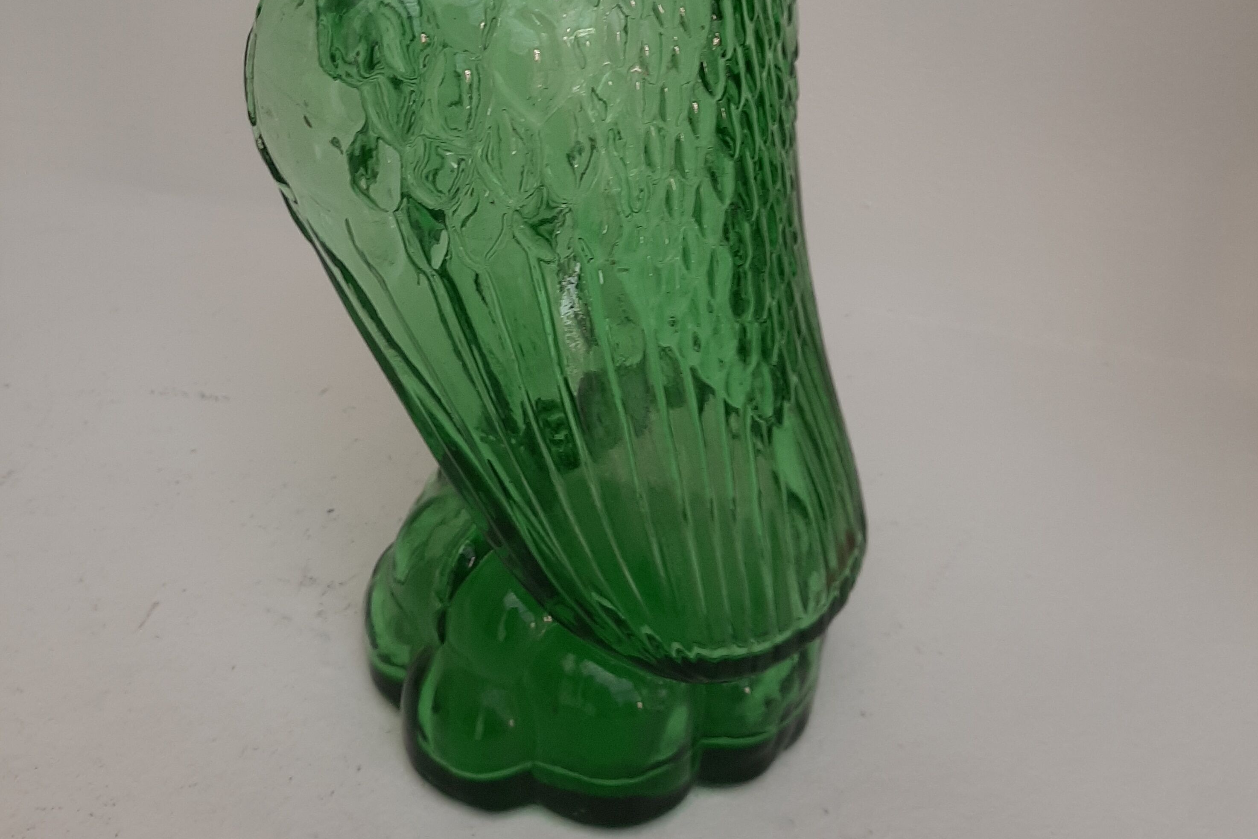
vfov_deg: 34.0
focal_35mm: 37
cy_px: 85
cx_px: 632
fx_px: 1293
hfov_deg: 51.9
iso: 40
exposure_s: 1/100
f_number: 1.7
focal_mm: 3.93
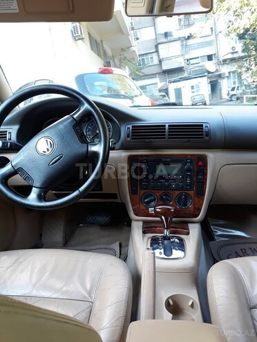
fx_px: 267
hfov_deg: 51.4
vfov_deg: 65.3
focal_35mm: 27
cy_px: 171
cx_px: 128
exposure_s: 1/50
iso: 50
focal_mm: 3.71
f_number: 1.7
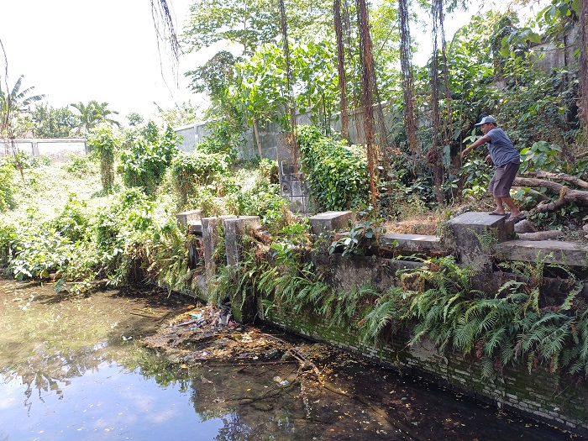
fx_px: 425
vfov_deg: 54.9
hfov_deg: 69.4
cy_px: 220
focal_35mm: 25
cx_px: 294
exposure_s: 1/124
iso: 50
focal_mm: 4.65
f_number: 1.8
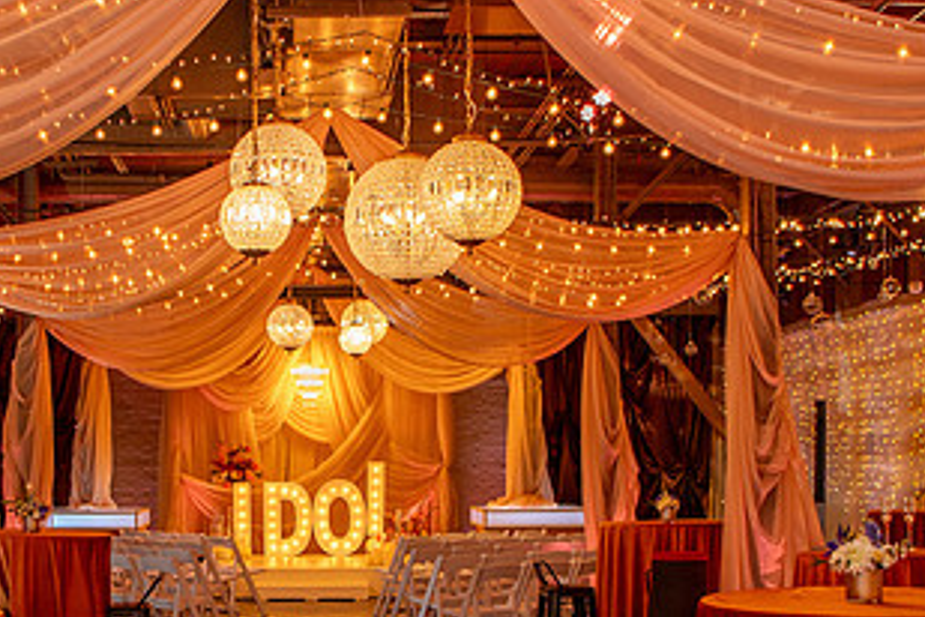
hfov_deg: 33.5
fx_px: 1516
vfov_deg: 22.8
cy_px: 468
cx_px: 287
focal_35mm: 59
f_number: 2.8
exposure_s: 1/80
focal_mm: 24
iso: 400
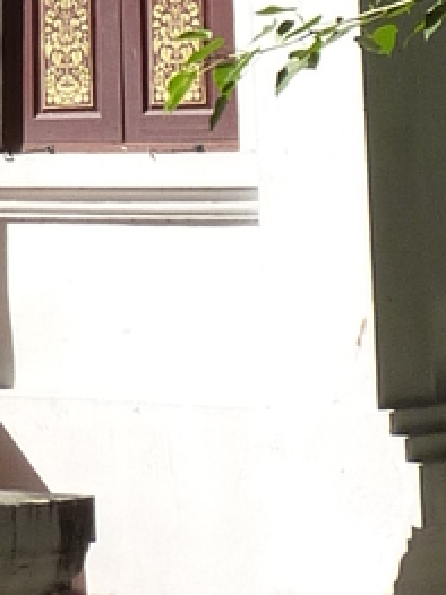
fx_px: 2613
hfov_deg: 9.5
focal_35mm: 152
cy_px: -394
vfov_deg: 12.2
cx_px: -224
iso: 125
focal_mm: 4.1
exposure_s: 1/400
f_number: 4
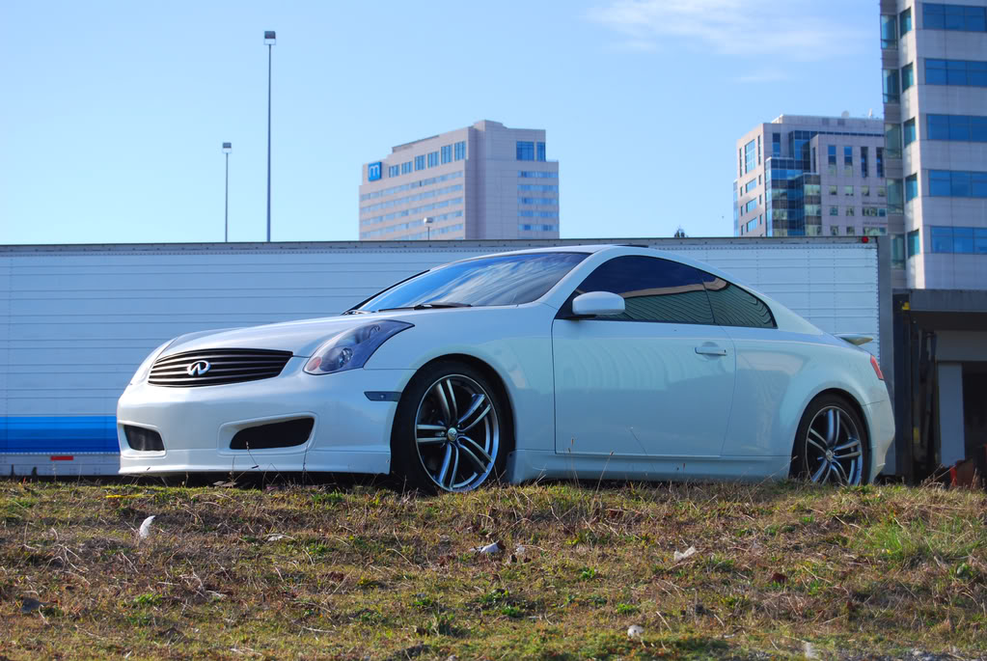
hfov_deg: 26.0
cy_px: 330
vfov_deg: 17.5
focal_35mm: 78
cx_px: 494
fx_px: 2141
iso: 100
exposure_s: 1/200
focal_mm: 52
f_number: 7.1
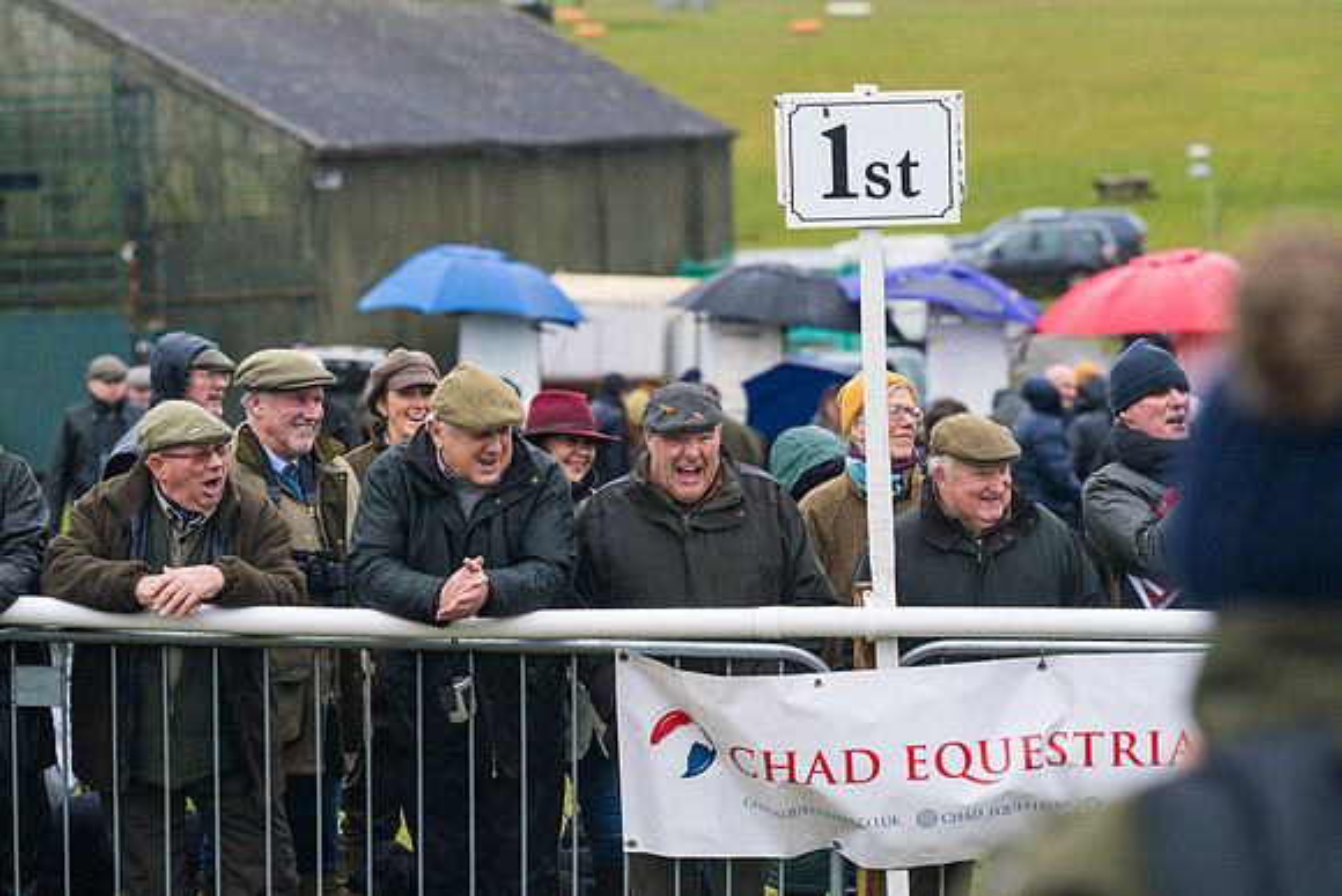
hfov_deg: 15.2
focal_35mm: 135
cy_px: 448
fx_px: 5033
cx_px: 671
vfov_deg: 10.2
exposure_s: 1/1600
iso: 2000
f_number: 4
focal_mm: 135
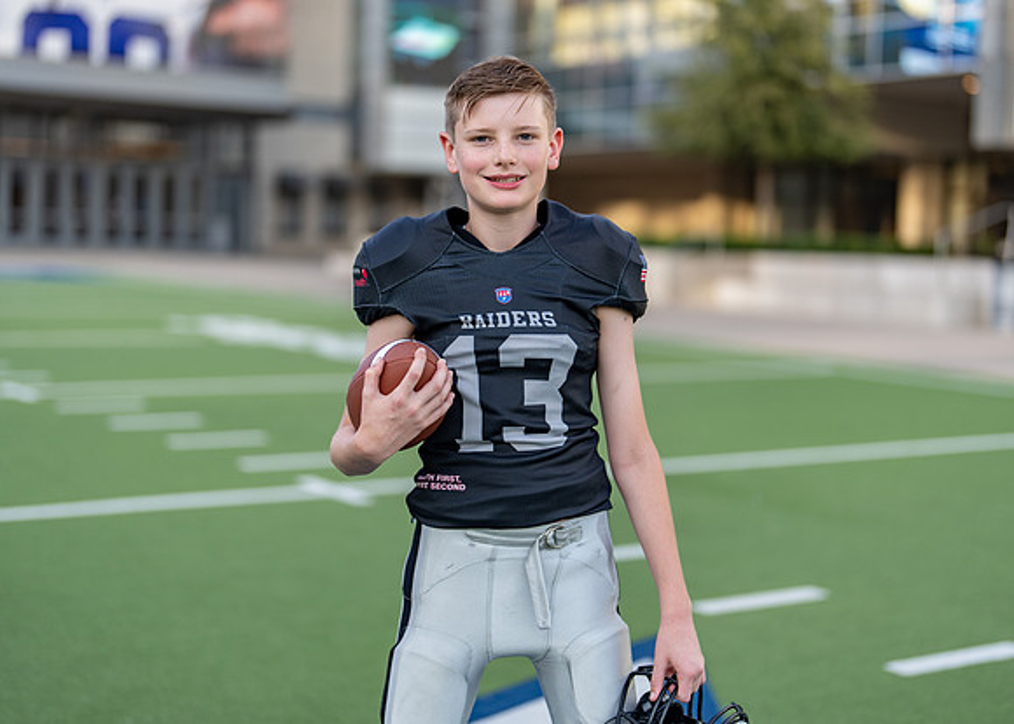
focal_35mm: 57
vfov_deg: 24.7
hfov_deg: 34.1
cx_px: 526
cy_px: 337
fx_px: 1655
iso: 100
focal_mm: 50
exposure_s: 1/1600
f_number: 1.2
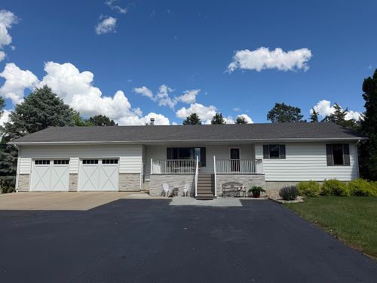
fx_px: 261
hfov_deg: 71.6
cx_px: 188
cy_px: 142
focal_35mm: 24
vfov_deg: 56.8
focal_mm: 6.76
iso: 80
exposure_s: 1/6173
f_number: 1.78
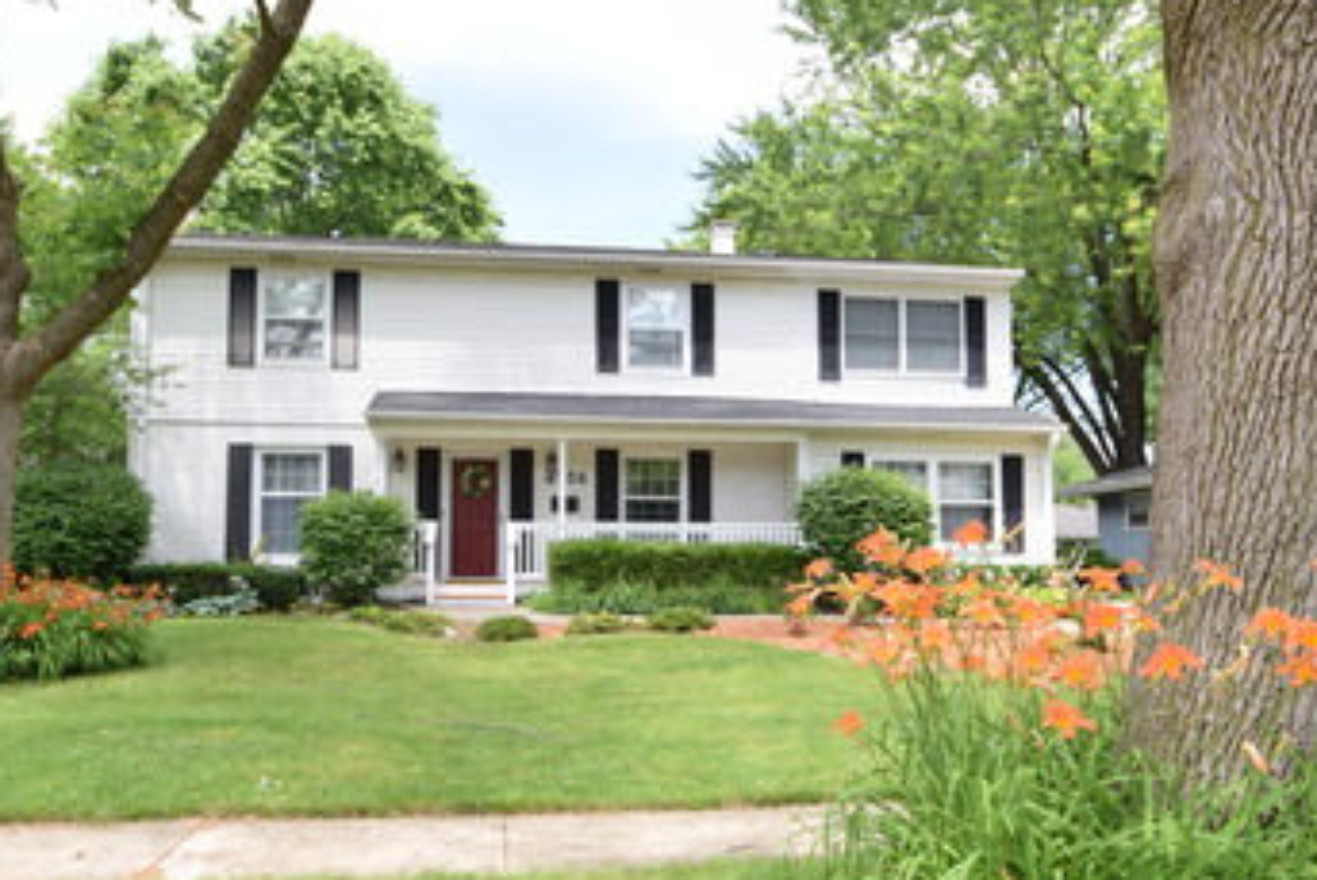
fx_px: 1025
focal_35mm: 28
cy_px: 494
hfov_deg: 65.4
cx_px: 630
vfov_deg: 46.3
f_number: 7.1
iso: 200
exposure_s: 1/200
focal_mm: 10
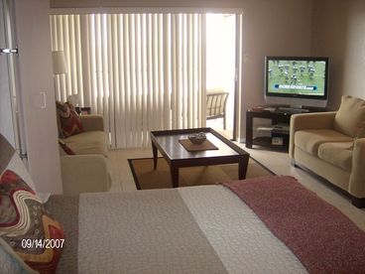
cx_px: 182
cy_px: 137
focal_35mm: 36
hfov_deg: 51.4
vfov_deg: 39.7
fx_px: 380
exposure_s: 1/60
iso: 200
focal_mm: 6
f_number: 2.8
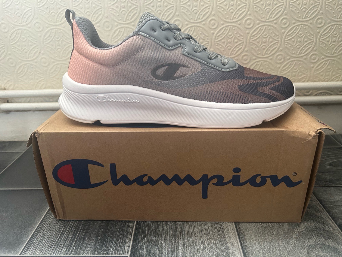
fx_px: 257
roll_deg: +2.7
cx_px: 171
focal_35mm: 26
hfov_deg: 67.3
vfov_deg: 53.1
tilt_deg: -23.1
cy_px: 128
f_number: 1.5
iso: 400
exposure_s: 1/60
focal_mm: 5.7
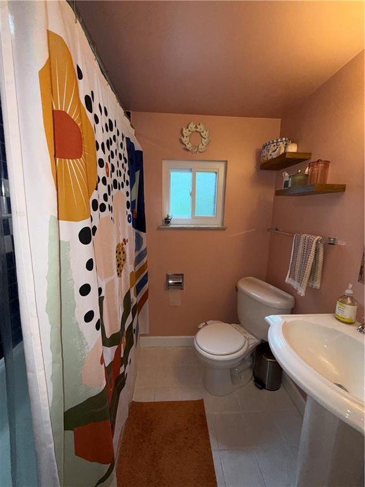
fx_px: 197
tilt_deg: -9.8
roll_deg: -1.3
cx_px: 182
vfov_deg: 102.1
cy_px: 244
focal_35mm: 14
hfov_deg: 85.7
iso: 50
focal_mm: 2.22
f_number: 2.2
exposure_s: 1/122
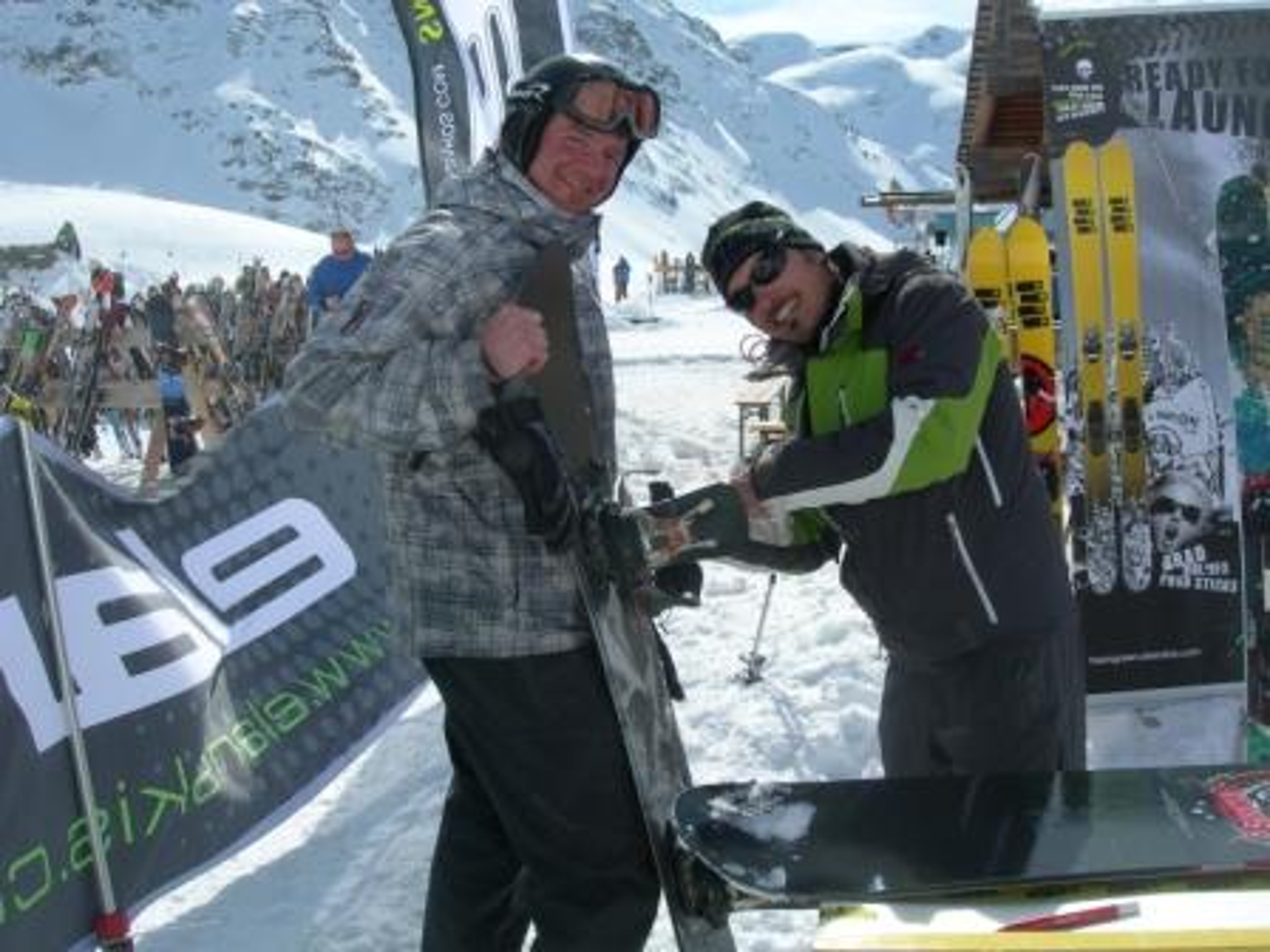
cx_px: 635
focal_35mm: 38
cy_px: 476
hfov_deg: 49.0
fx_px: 1394
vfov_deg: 37.7
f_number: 4.8
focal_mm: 7.8
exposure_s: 1/877
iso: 50
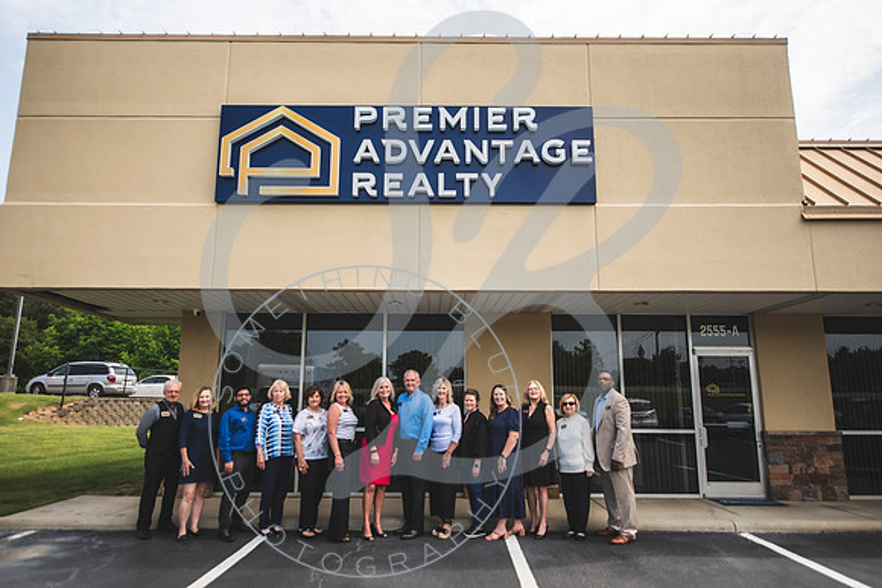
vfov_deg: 52.5
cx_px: 441
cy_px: 294
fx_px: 597
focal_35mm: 24
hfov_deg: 72.9
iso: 100
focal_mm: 24
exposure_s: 1/800
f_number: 2.8
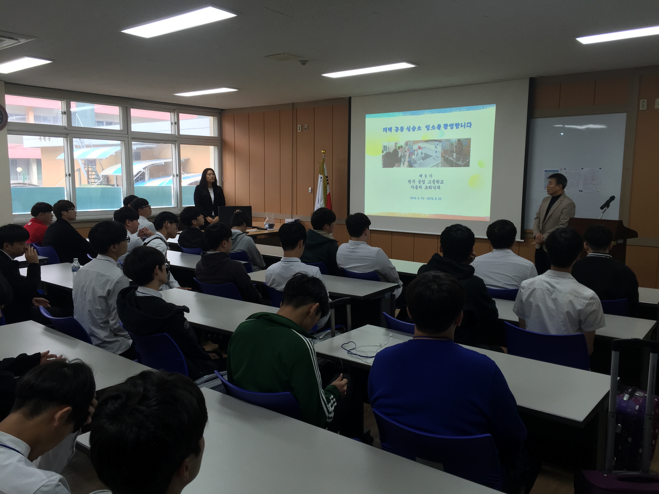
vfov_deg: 48.2
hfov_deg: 61.7
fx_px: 552
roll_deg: -1.0
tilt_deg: -7.5
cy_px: 247
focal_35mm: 29
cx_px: 330
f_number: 2.2
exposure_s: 1/60
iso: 40
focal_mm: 4.15
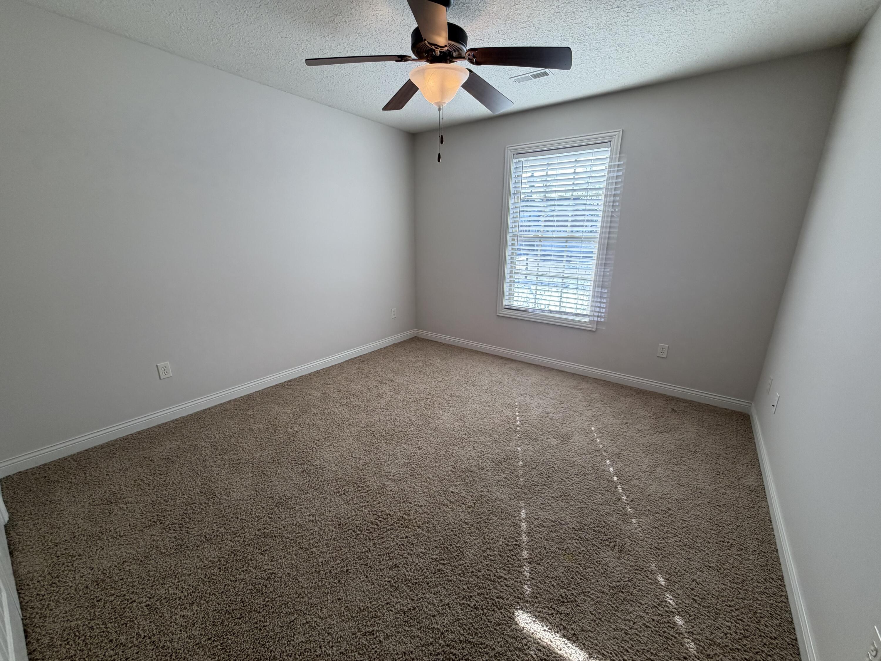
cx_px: 440
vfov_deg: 85.7
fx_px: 356
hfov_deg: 102.1
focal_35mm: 14
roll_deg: +0.1
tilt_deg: -16.0
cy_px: 330
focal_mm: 2.22
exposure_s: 1/120
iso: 64
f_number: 2.2
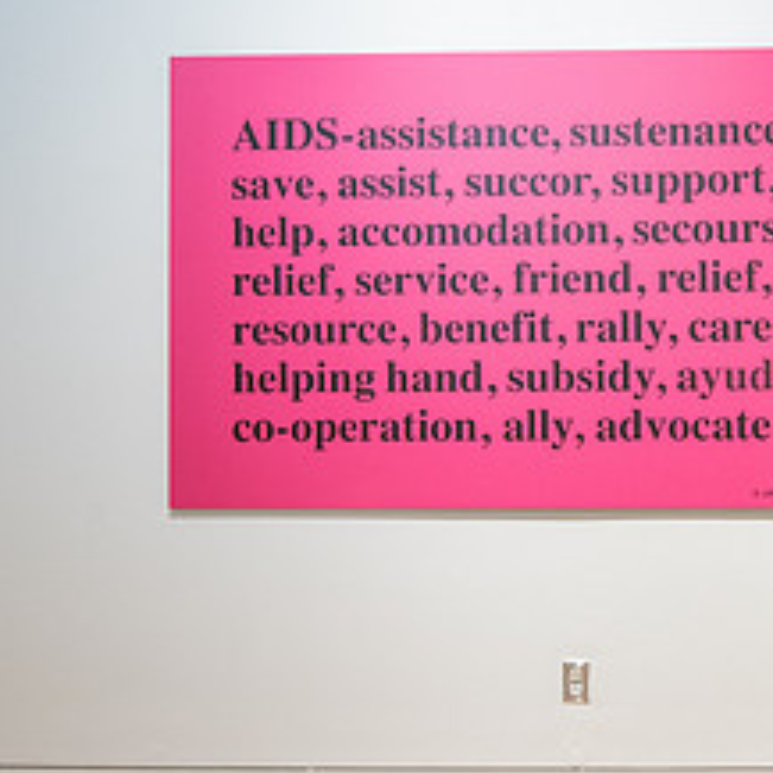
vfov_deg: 45.9
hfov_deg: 43.6
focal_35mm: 36
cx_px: 632
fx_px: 910
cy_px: 319
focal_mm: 14
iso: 1000
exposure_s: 1/15
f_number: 8
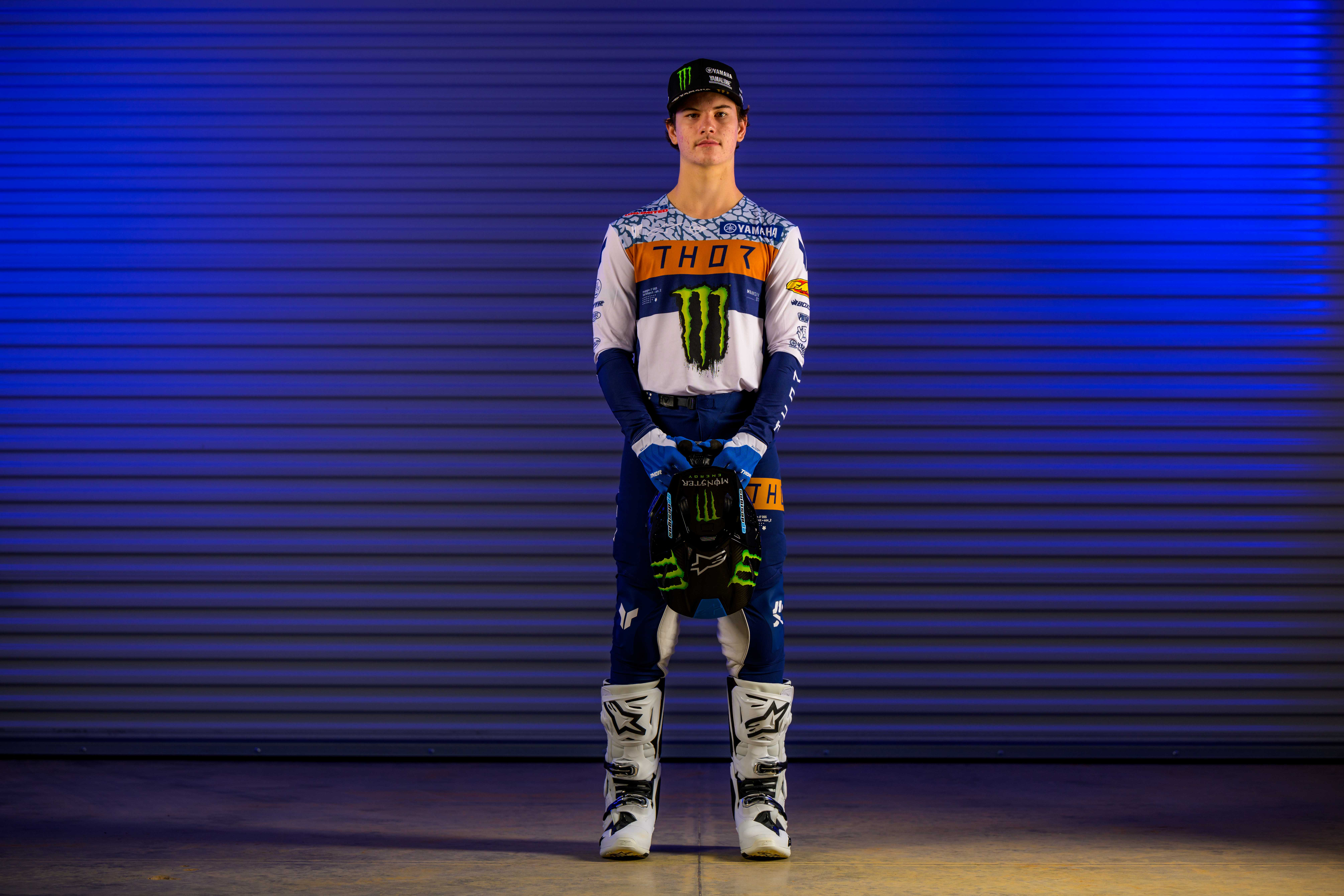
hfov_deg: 27.3
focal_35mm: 74
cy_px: 448
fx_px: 2763
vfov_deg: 18.4
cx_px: 672
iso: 125
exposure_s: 1/160
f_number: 3.5
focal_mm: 74
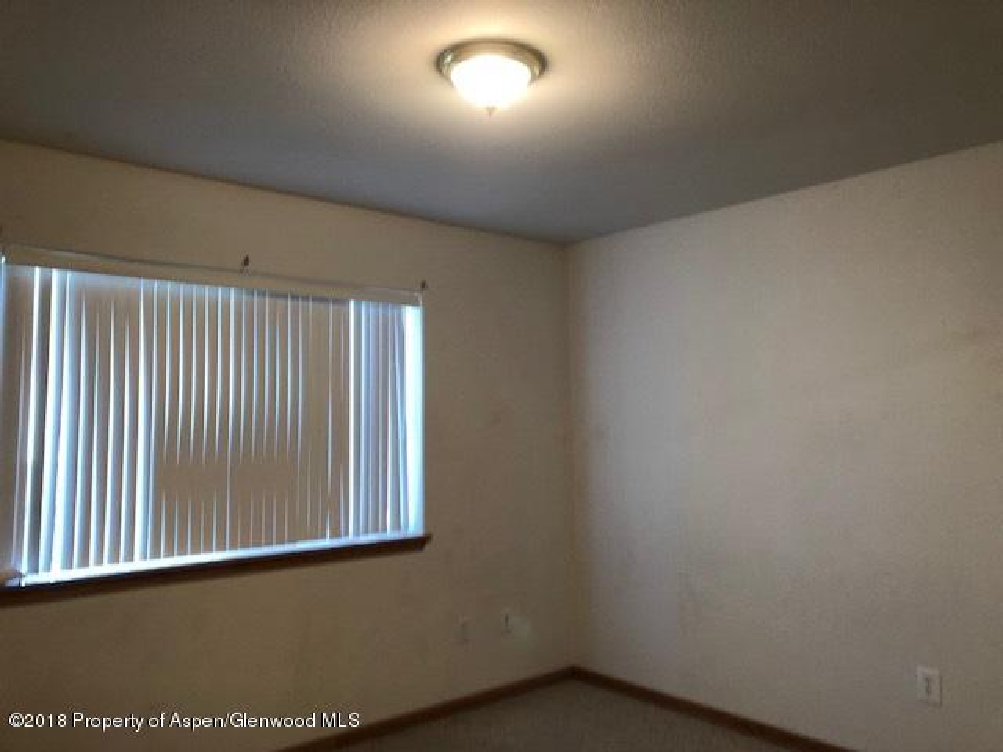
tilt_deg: +2.8
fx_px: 811
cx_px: 502
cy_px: 376
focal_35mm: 28
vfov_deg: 49.7
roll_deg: -0.5
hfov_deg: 63.4
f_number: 1.8
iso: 40
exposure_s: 1/20
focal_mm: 3.99
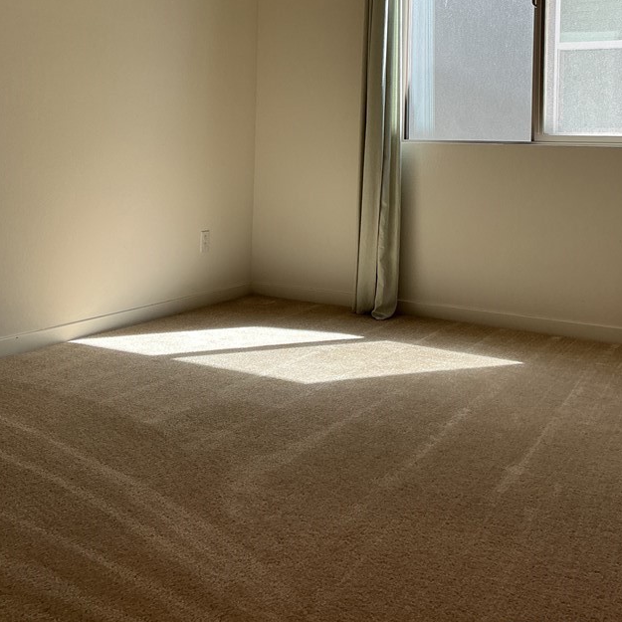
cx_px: 324
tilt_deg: +1.3
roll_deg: -2.3
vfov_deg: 38.7
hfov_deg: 40.0
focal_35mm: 42
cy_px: 136
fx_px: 854
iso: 20
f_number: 1.8
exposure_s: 1/120
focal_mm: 3
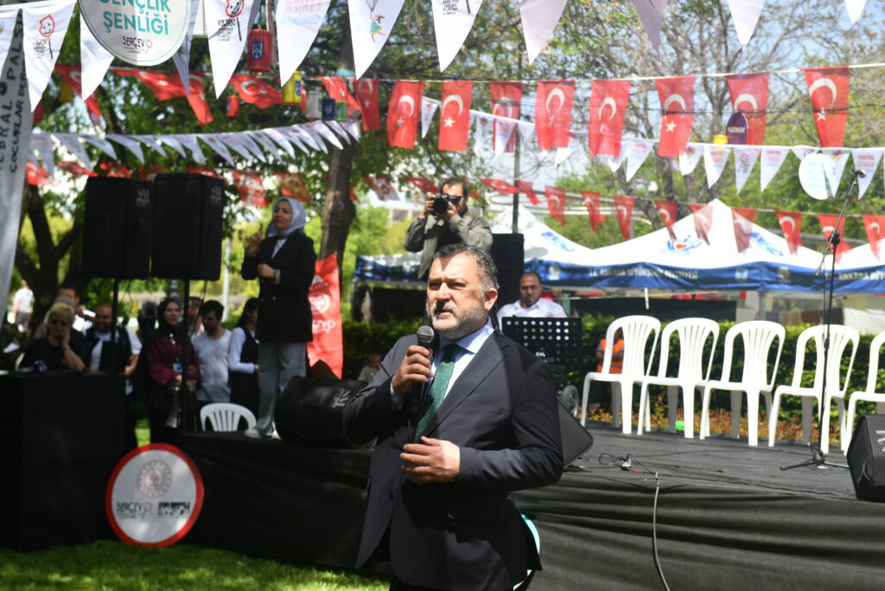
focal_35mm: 70
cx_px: 442
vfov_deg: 19.5
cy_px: 296
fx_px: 1721
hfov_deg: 28.8
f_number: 5.6
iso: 100
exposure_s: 1/640
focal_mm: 70
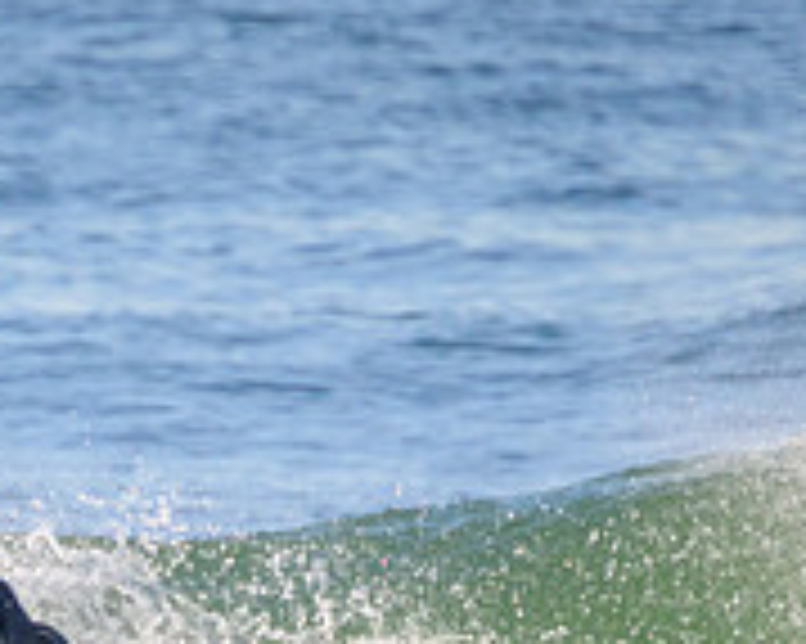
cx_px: -203
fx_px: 58030
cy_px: 777
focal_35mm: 2434
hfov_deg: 0.8
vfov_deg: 0.6
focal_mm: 800
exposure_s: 1/2000
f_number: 11
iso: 1000
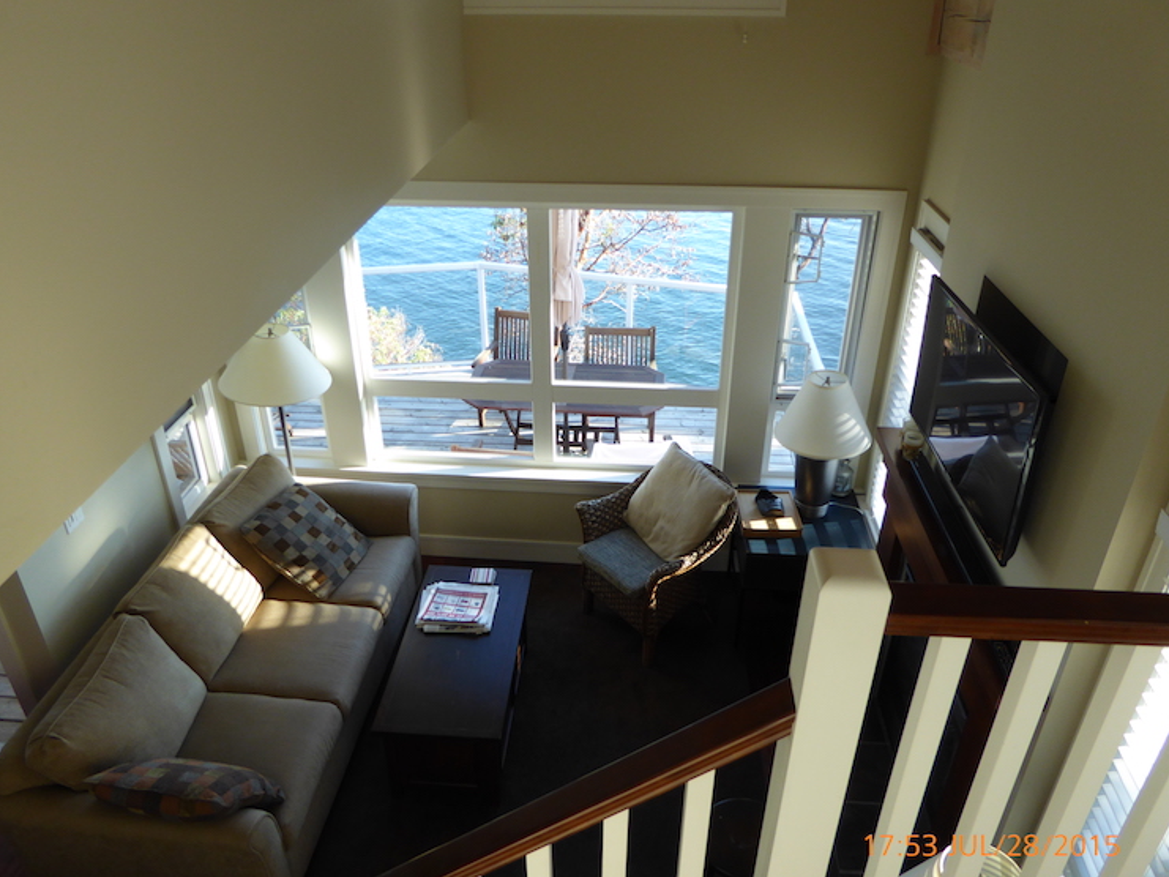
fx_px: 912
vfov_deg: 51.3
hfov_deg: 65.3
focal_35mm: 27
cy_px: 465
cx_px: 568
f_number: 3.3
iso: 100
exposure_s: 1/60
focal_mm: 4.3
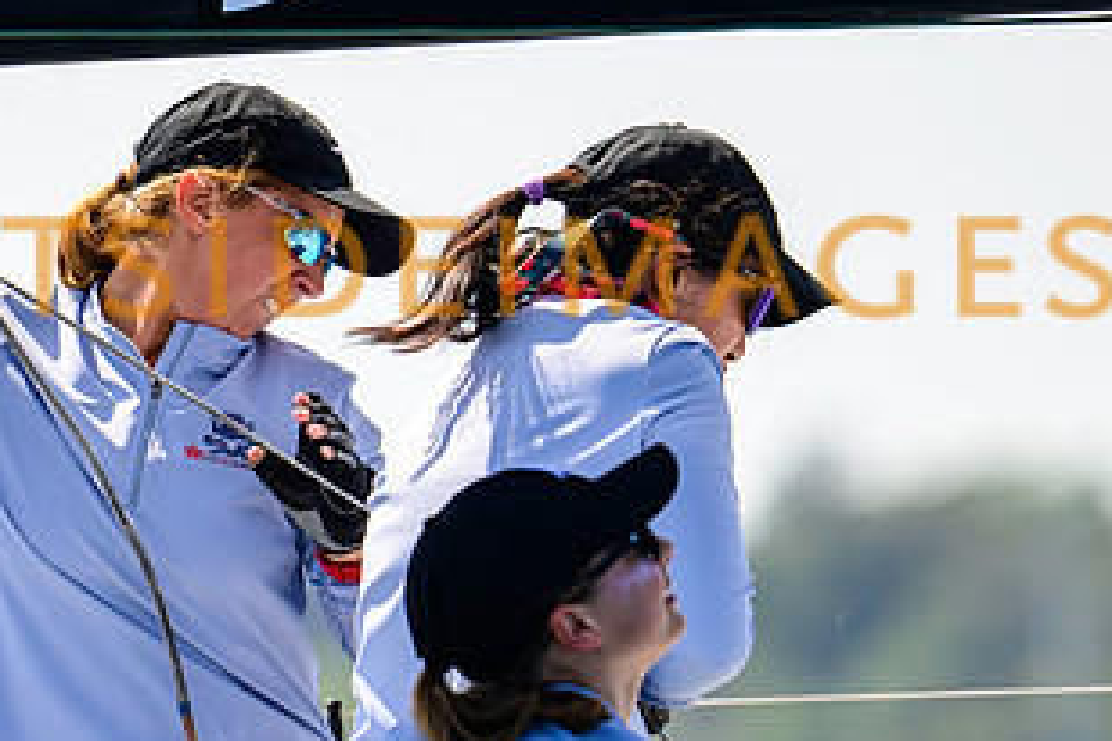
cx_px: 522
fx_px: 34778
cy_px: 245
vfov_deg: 1.2
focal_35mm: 1126
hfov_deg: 1.8
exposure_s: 1/1600
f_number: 4.5
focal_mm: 400
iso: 250
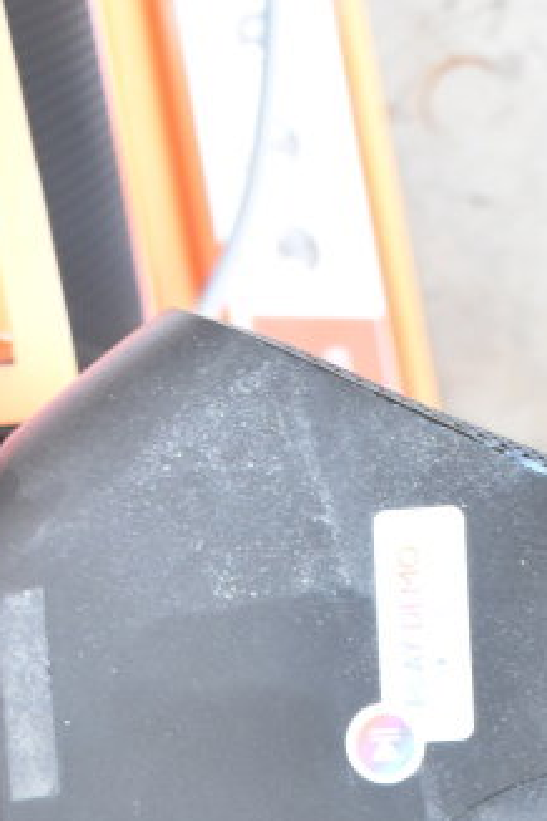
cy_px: 1144
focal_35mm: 96
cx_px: 657
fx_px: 2197
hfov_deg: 13.8
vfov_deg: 19.1
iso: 1600
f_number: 3.8
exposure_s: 1/40
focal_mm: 23
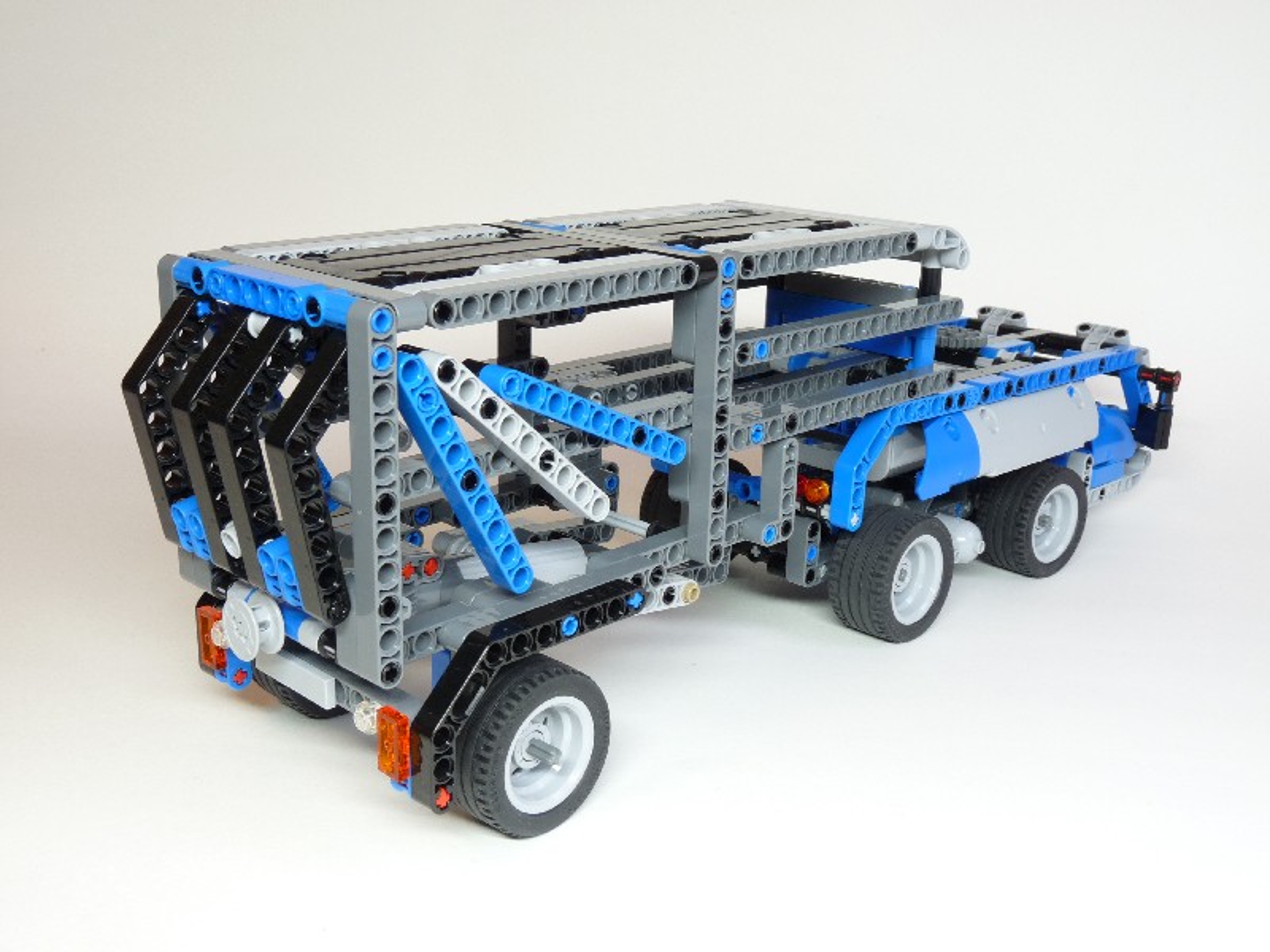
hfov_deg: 49.0
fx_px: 1394
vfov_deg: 37.7
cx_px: 635
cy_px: 476
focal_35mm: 38
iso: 100
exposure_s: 1/2.5
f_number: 5.6
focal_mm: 6.8
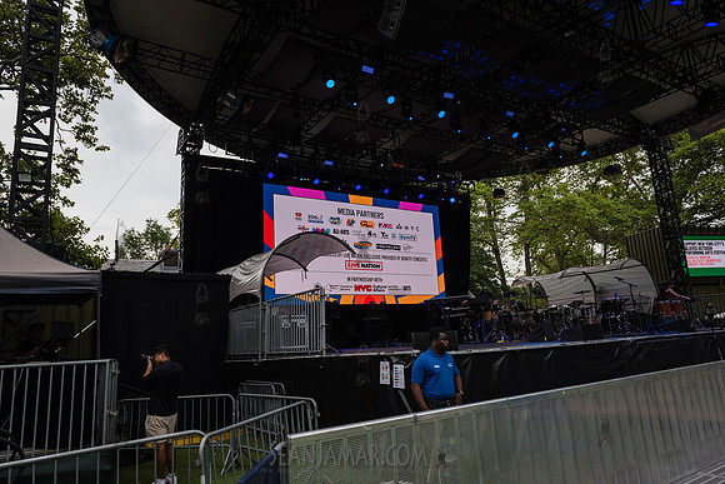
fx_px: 483
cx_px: 362
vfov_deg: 53.2
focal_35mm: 24
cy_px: 242
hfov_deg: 73.7
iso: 1000
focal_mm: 24
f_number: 4.5
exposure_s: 1/1600
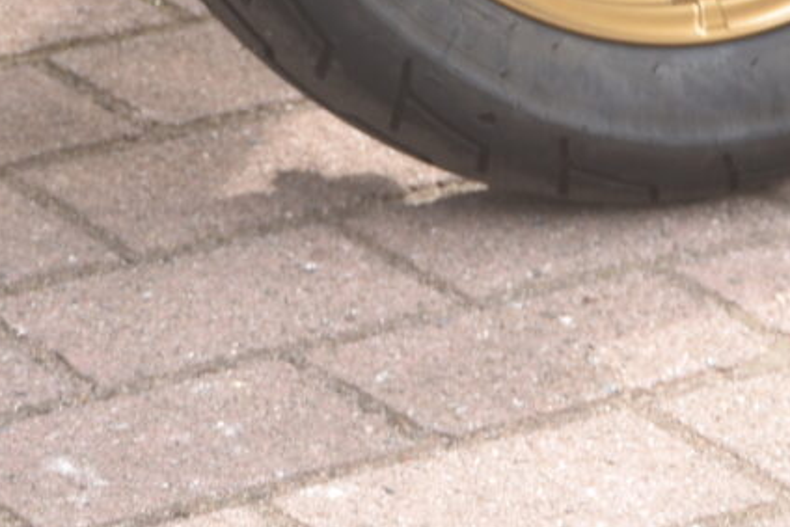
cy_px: -906
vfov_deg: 4.0
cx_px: -1133
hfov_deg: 5.9
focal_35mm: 332
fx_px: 7288
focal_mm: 55
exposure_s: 1/80
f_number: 4.5
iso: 100
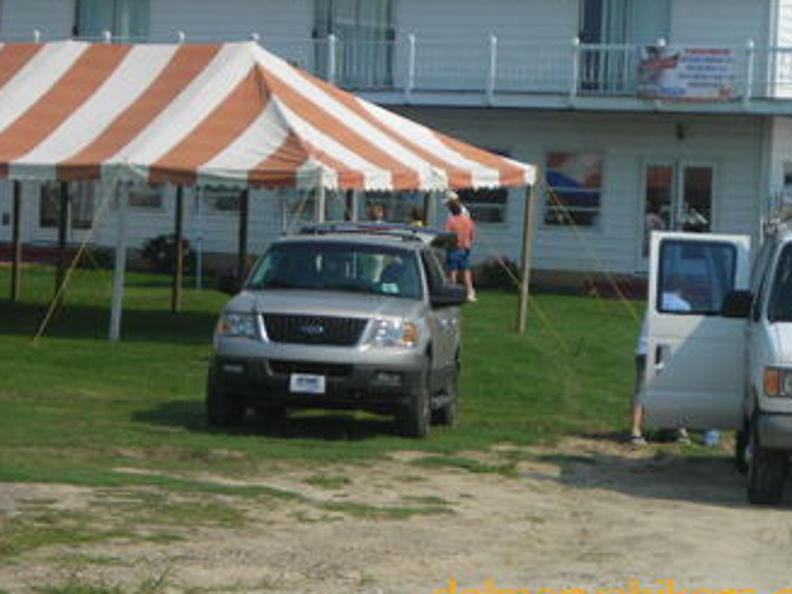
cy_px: 255
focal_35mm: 142
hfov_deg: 13.9
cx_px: 383
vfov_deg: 10.4
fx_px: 3248
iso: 50
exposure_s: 1/399
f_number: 5.3
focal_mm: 19.2
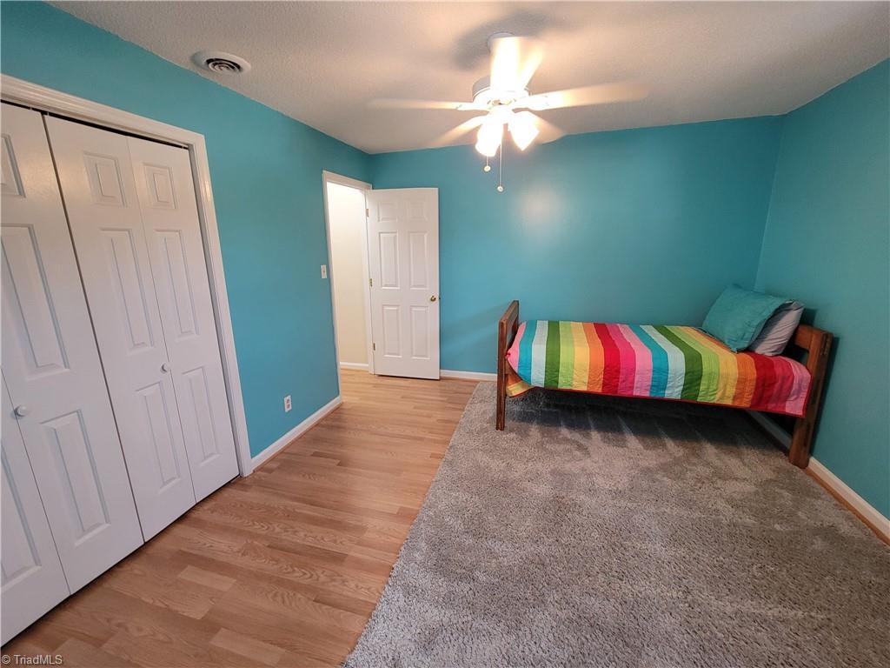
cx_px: 445
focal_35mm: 13
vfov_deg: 89.9
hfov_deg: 106.2
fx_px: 334
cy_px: 334
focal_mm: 2.2
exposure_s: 1/60
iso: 320
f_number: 2.2
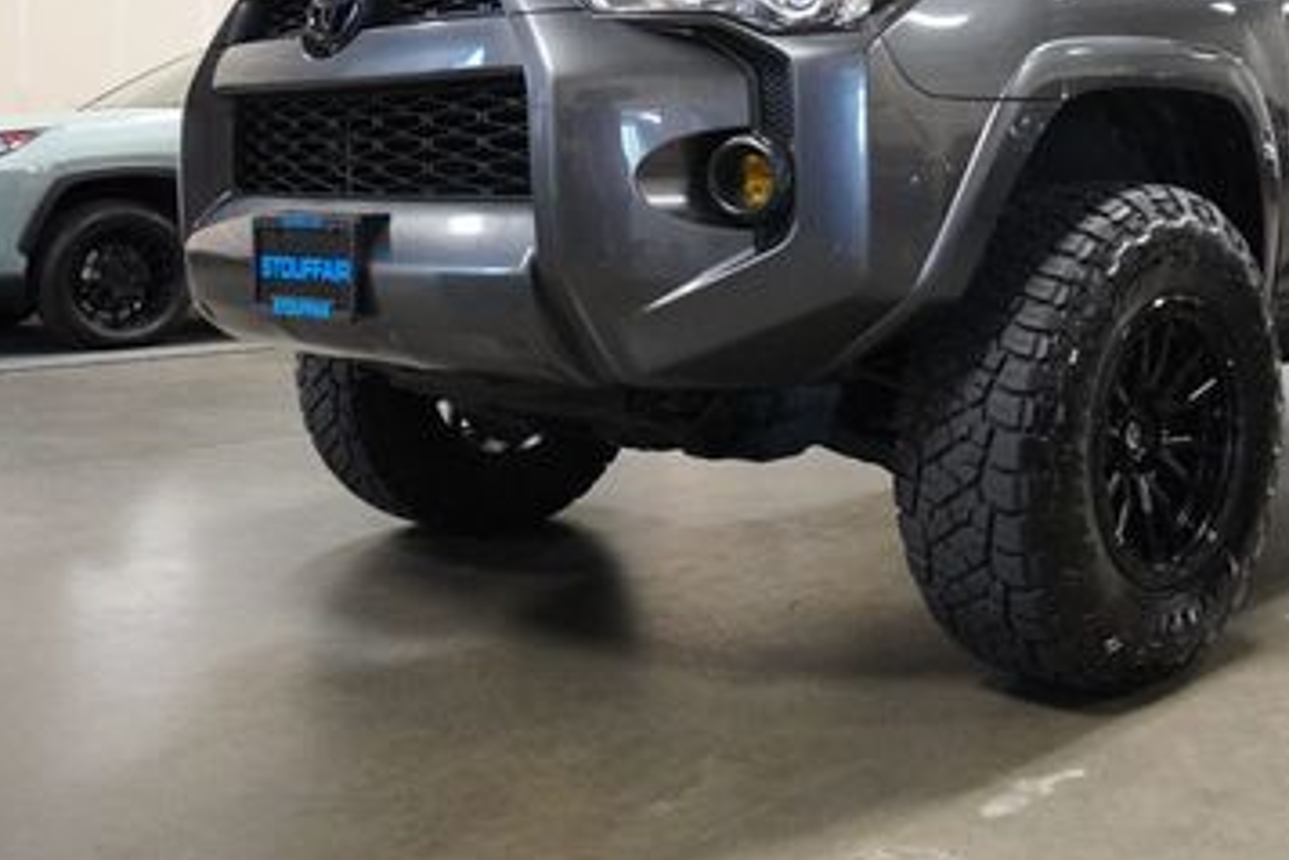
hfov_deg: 43.9
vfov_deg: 30.7
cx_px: 968
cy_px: 228
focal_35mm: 43
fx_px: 1540
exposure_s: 1/160
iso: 5000
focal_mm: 16
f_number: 3.5
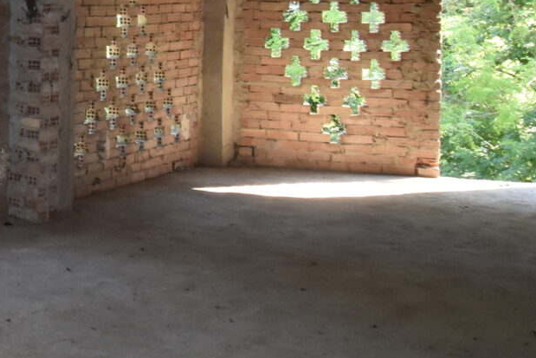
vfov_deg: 21.1
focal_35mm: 62
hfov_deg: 26.5
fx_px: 923
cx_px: -192
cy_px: -6
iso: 800
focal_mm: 10
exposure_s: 1/100
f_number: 5
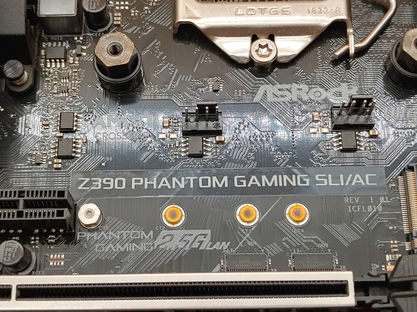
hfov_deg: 33.8
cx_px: 208
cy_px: 156
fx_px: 687
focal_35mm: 57
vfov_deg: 25.7
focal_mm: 4.36
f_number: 1.8
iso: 50
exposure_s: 1/120
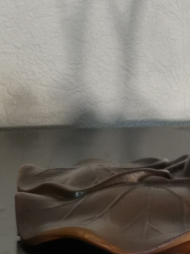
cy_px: -123
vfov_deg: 7.1
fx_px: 2020
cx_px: -25
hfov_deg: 5.4
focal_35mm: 276
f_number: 2.4
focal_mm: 7.48
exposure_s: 1/33.3
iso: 320
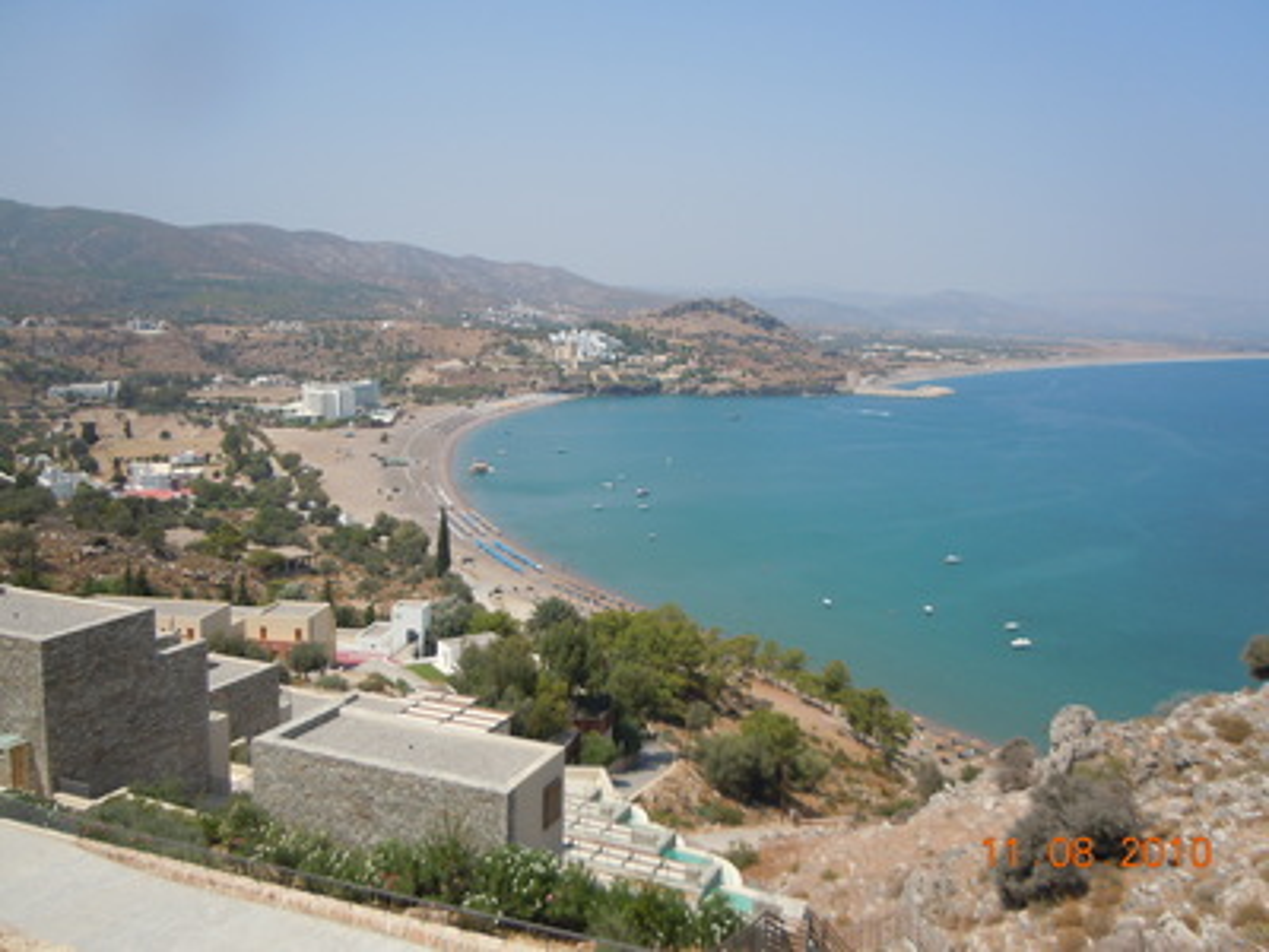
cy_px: 476
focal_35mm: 30
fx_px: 1100
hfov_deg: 60.0
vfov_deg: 46.8
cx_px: 634
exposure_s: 1/320
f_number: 7
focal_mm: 5.4
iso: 100
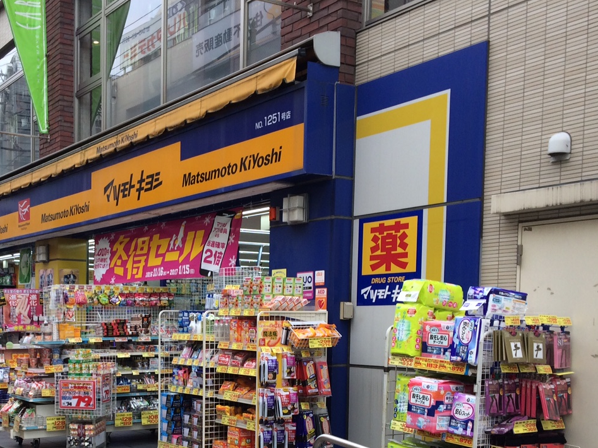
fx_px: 864
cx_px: 198
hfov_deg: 37.8
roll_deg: -0.3
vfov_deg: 28.4
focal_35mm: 50
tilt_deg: -4.4
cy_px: 365
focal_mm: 4.15
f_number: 2.2
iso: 32
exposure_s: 1/167
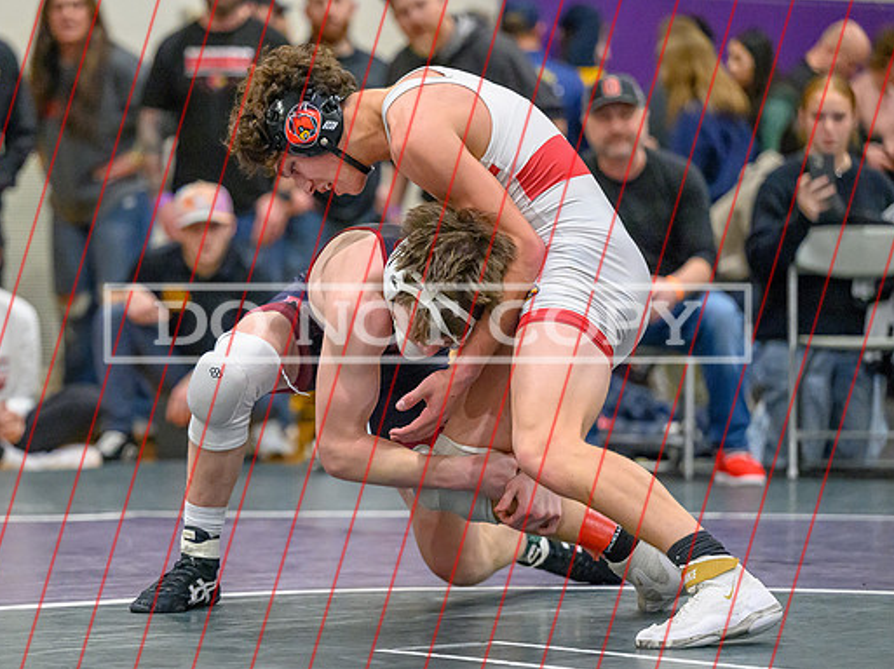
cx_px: 334
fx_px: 4491
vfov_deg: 8.5
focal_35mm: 174
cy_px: 334
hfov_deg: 11.4
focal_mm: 135
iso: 11400
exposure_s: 1/800
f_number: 2.8
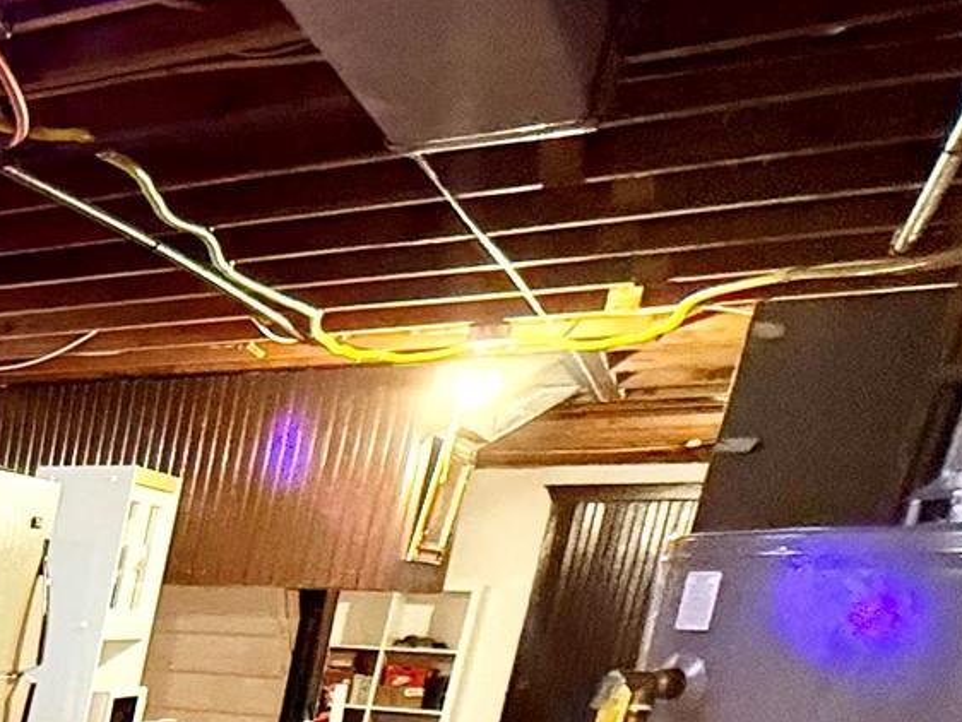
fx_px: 1418
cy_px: 917
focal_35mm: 51
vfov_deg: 25.1
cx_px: -782
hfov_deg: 22.0
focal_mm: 2.22
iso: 640
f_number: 2.2
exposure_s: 1/60
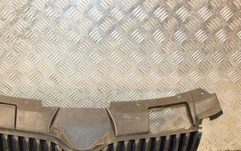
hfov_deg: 40.6
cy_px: 106
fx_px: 322
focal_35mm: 49
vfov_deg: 26.2
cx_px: 82
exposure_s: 1/100
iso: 800
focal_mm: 24
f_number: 5
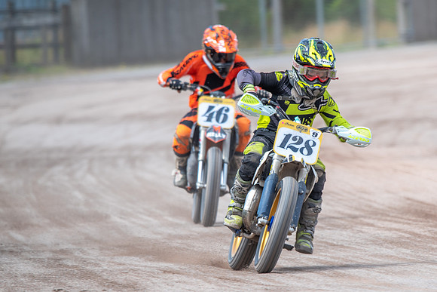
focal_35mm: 910
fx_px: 11049
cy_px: 181
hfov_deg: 2.3
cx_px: 302
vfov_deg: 1.5
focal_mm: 600
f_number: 8
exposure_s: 1/200
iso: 100
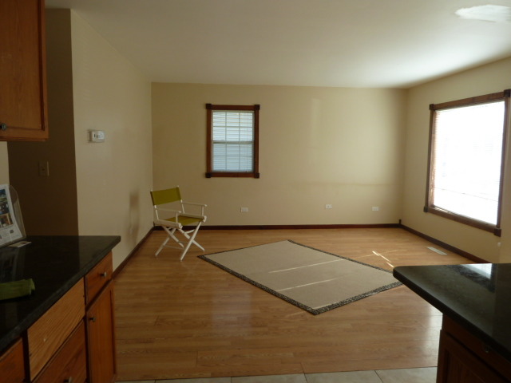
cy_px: 192
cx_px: 256
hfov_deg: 69.4
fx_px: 369
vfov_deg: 54.9
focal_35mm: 25
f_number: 3.3
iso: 80
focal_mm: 4.1
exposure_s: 1/60
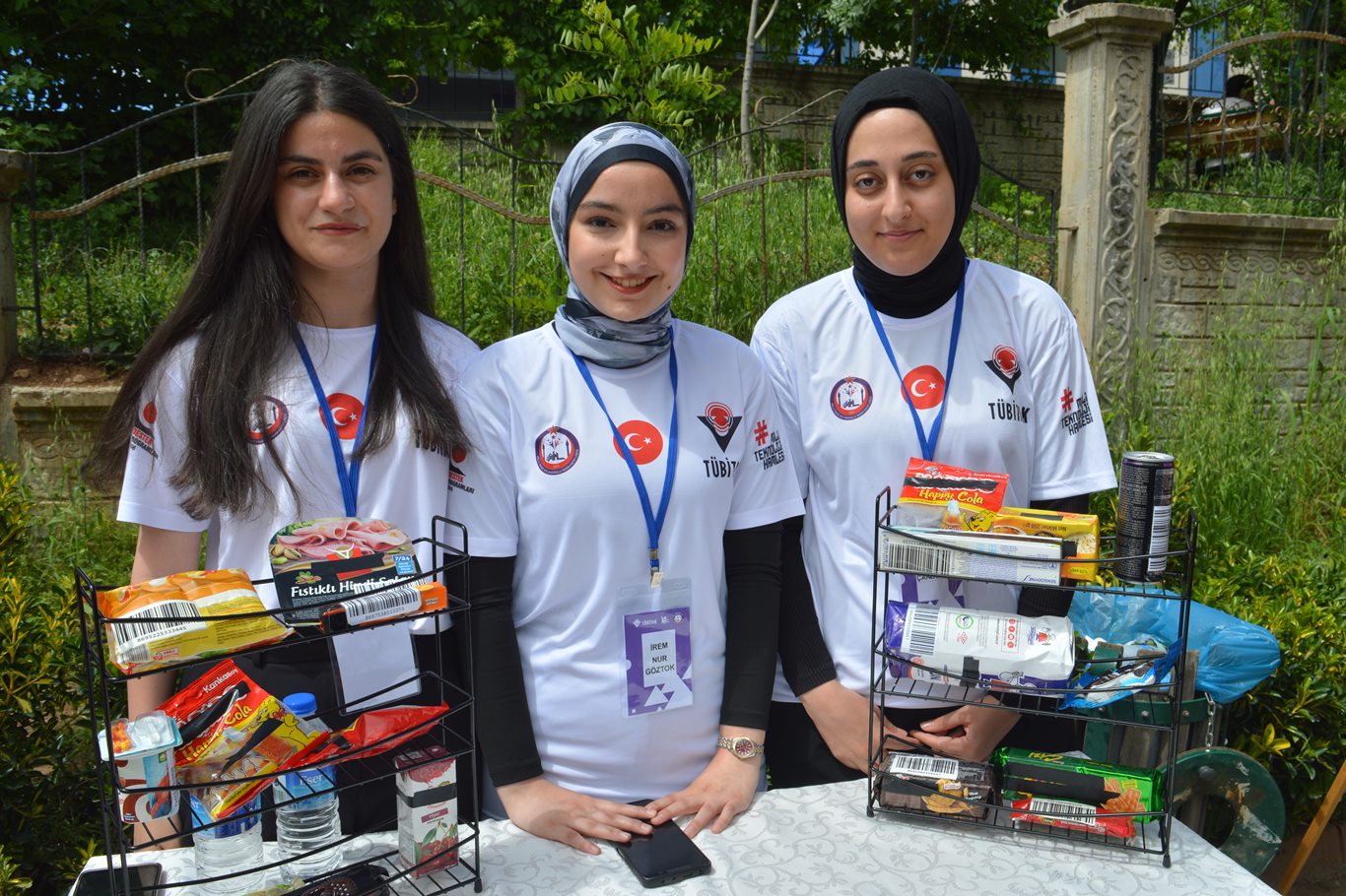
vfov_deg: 47.9
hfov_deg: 67.4
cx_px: 673
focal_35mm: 27
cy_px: 448
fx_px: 1009
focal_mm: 18
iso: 100
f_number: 9
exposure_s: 1/320
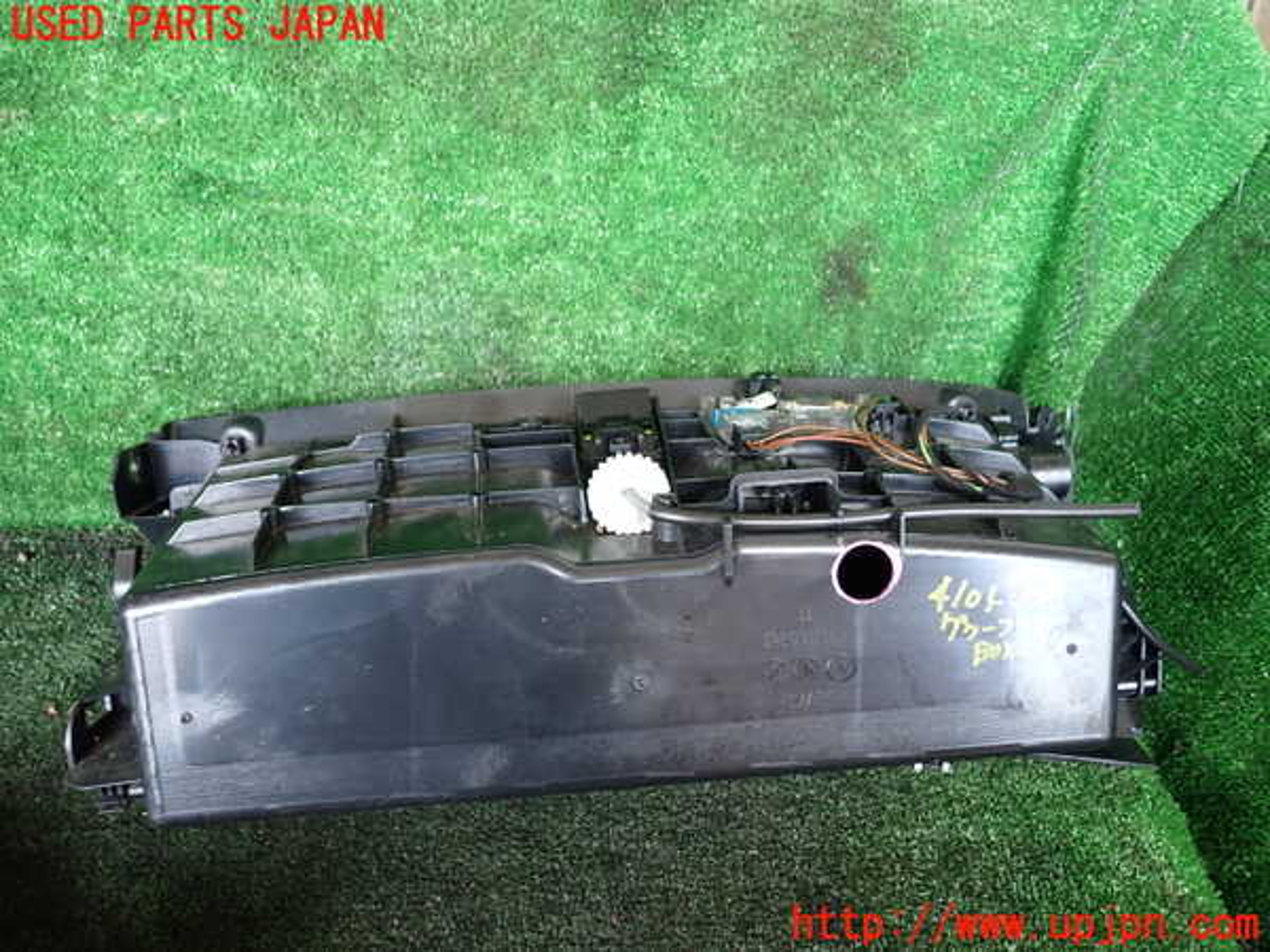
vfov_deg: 46.8
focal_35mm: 30
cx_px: 635
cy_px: 476
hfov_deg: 60.0
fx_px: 1101
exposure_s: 1/60
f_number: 2.3
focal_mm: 5.4
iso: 200
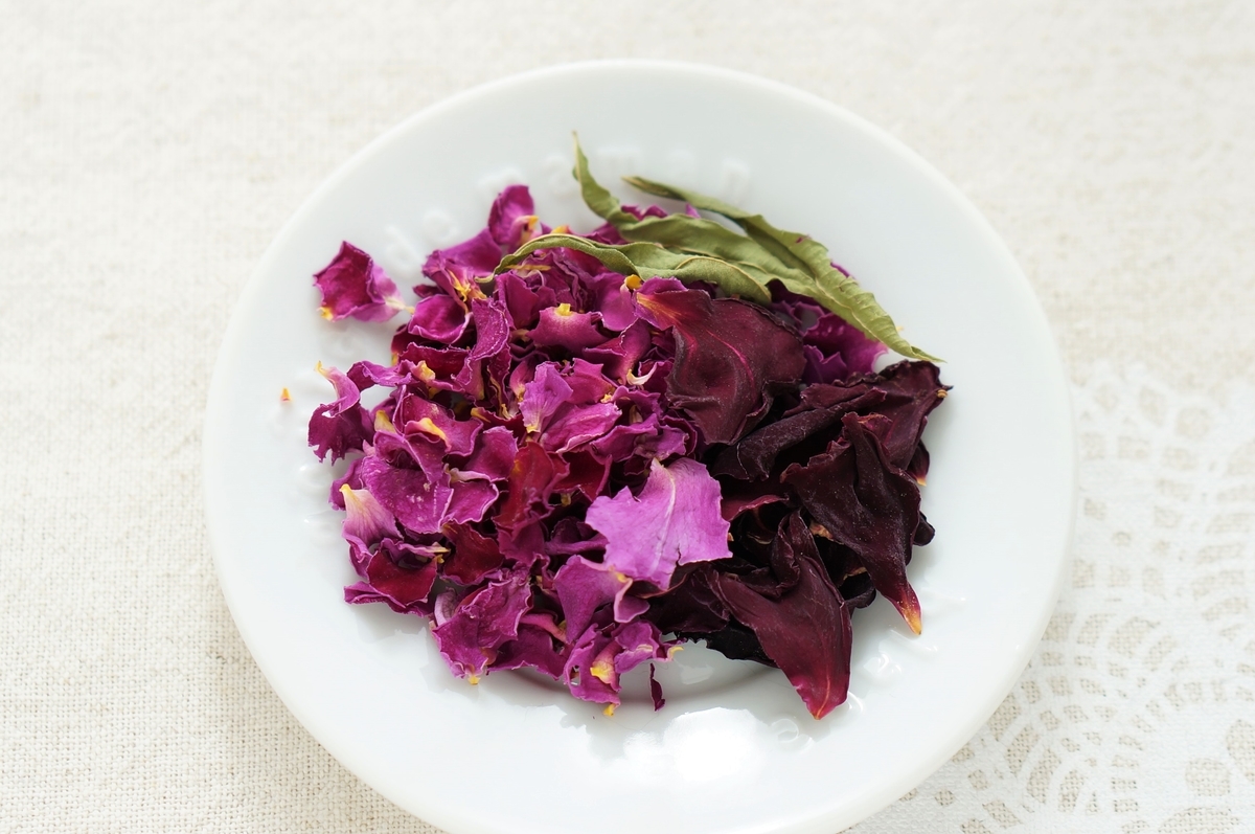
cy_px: 417
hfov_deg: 27.0
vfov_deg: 18.1
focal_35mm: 75
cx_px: 628
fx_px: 2611
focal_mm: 50
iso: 100
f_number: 3.5
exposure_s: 1/100
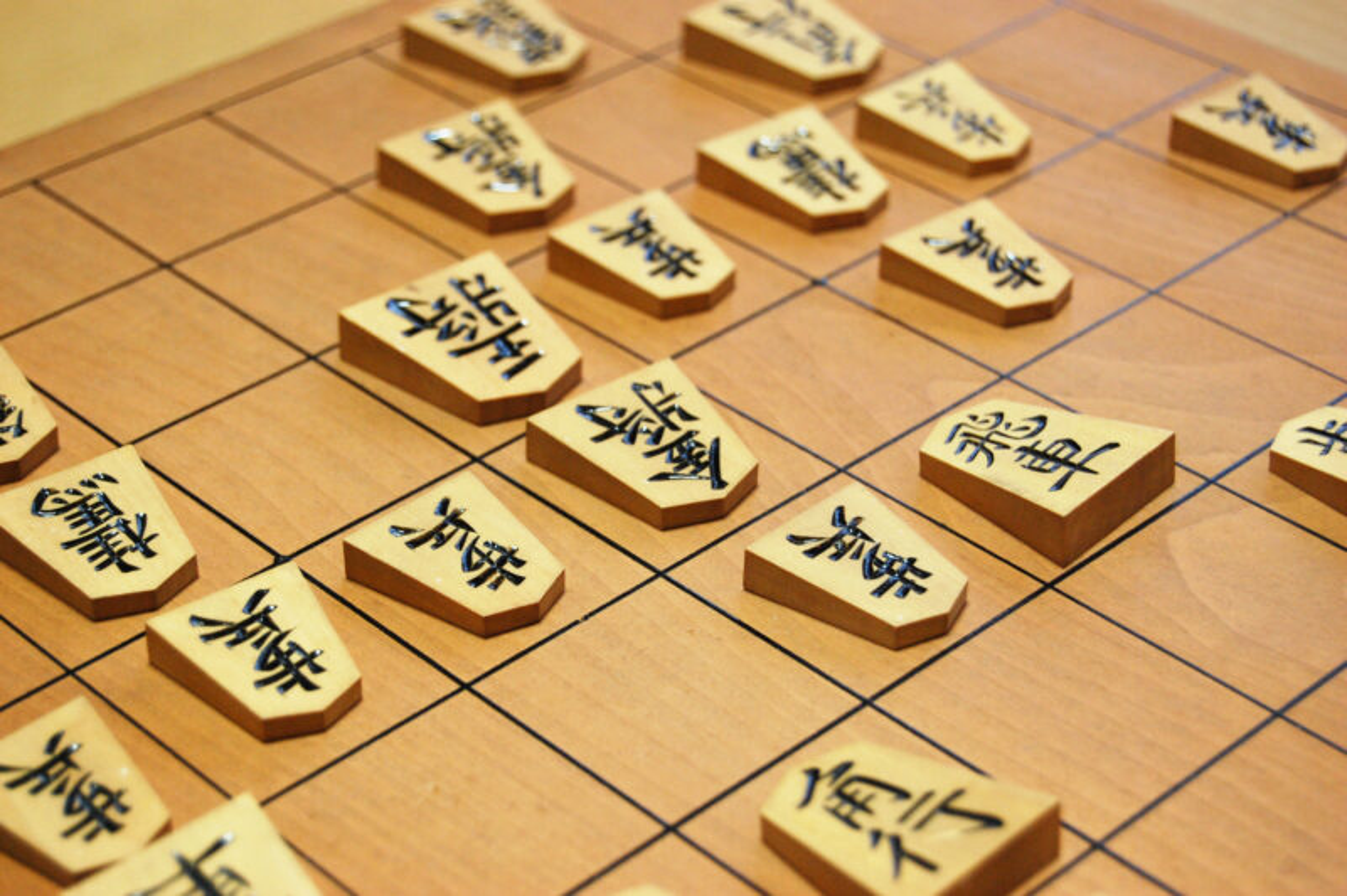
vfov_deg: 16.5
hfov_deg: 24.6
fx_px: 3084
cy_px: 448
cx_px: 674
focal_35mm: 82
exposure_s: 1/25
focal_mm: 55
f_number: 5.6
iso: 800
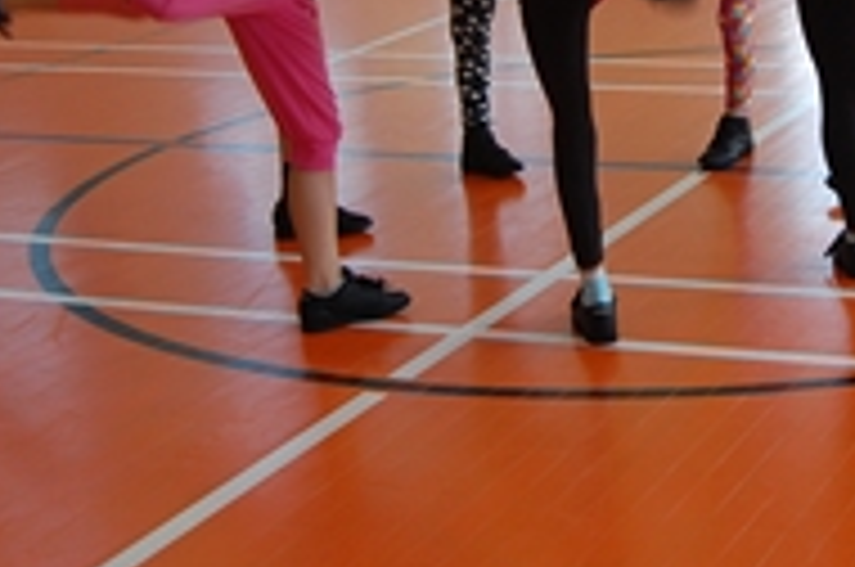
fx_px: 2063
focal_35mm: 87
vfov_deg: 15.3
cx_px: 734
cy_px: -18
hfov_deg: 22.9
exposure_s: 1/100
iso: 400
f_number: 5
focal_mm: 22
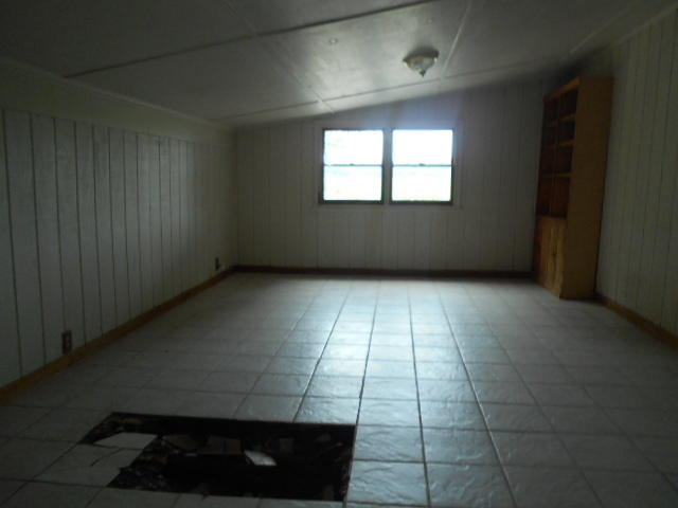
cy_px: 254
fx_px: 509
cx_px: 339
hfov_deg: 67.3
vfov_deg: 53.1
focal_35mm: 26
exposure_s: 1/30
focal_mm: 4.6
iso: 140
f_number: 3.2
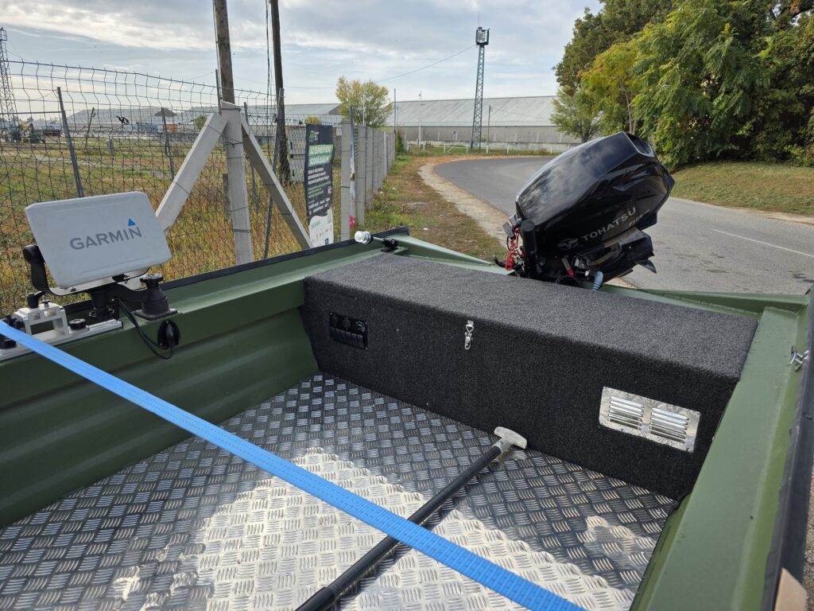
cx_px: 407
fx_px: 541
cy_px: 306
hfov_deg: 73.9
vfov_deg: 58.9
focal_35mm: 23
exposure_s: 1/2333
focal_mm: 6.3
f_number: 1.7
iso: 80
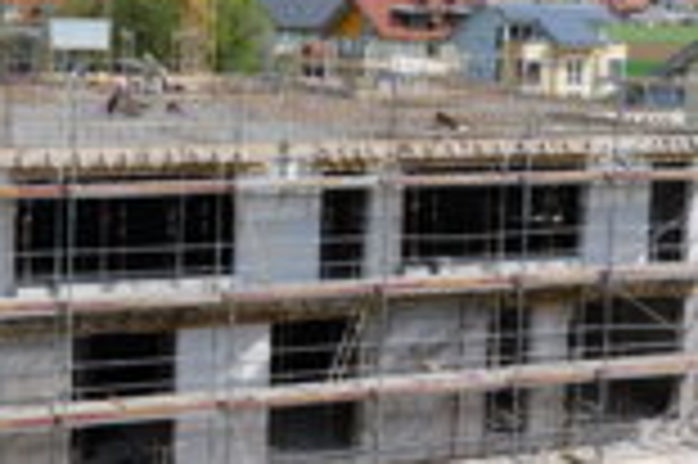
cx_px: 90
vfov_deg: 21.5
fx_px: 1201
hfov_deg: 31.1
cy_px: 65
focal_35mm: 62
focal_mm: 24
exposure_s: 1/200
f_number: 7.1
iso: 100
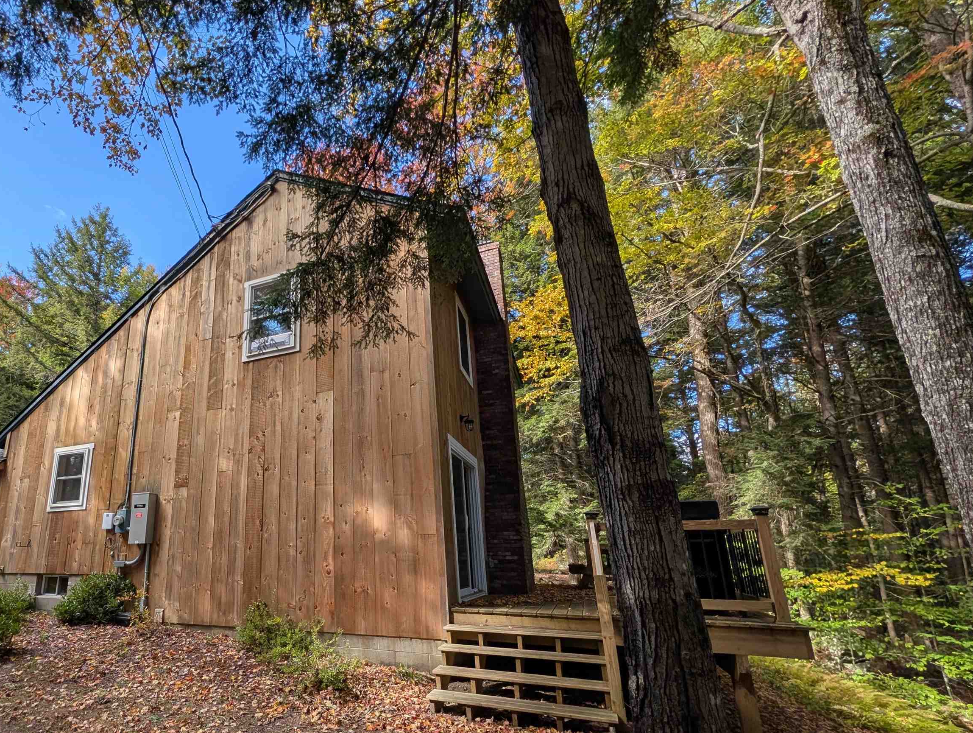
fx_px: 450
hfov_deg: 91.3
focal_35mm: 16
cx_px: 332
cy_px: 425
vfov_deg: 77.7
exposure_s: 1/943
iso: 56
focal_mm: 2.02
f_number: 1.7
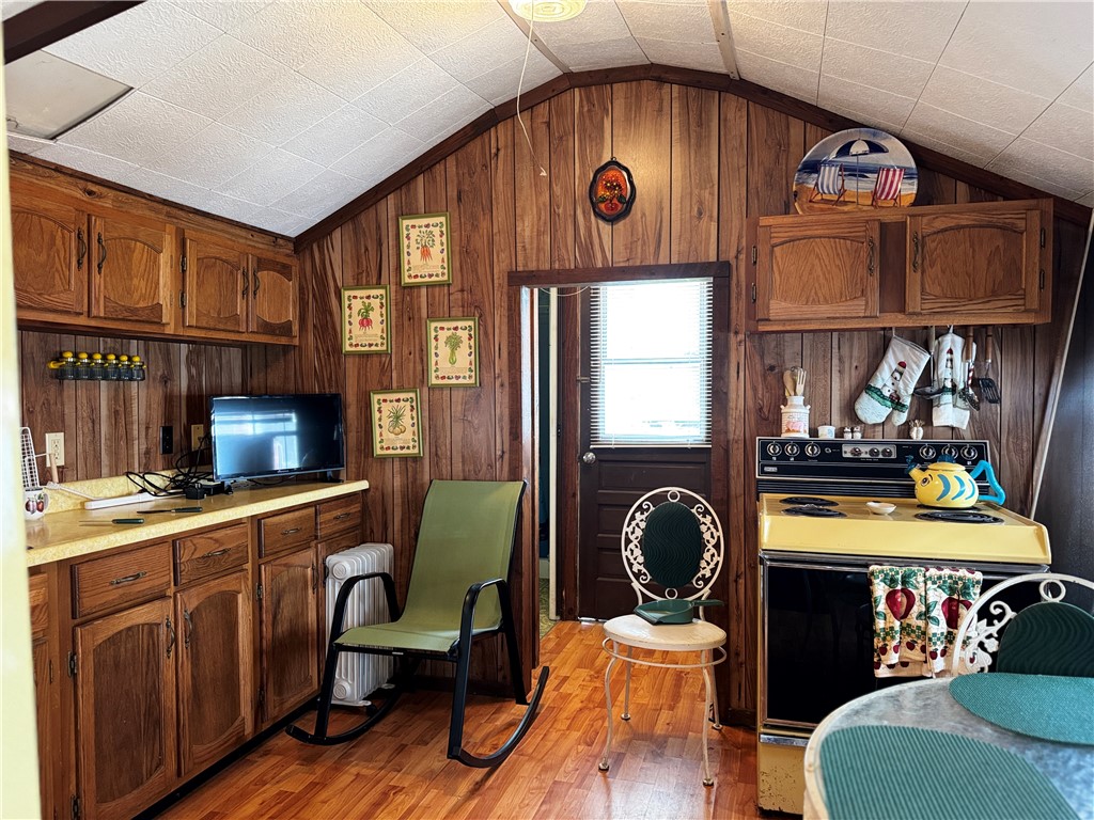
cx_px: 547
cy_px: 410
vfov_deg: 56.8
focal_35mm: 24
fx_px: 758
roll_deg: +0.1
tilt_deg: -2.1
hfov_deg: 71.6
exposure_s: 1/60
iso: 500
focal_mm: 6.76
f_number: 1.78
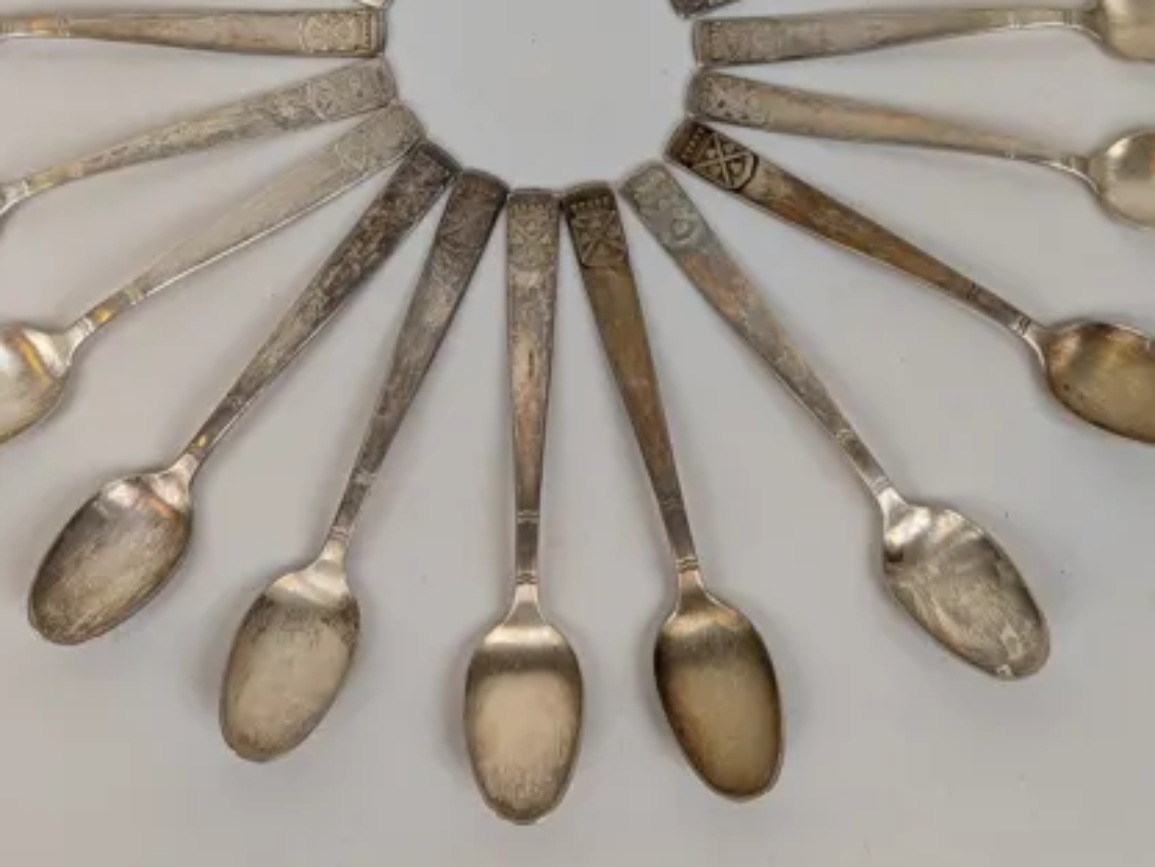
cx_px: 551
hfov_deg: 41.2
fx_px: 1535
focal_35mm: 46
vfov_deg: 30.3
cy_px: 111
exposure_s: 1/100
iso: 46
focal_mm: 4.53
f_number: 1.7
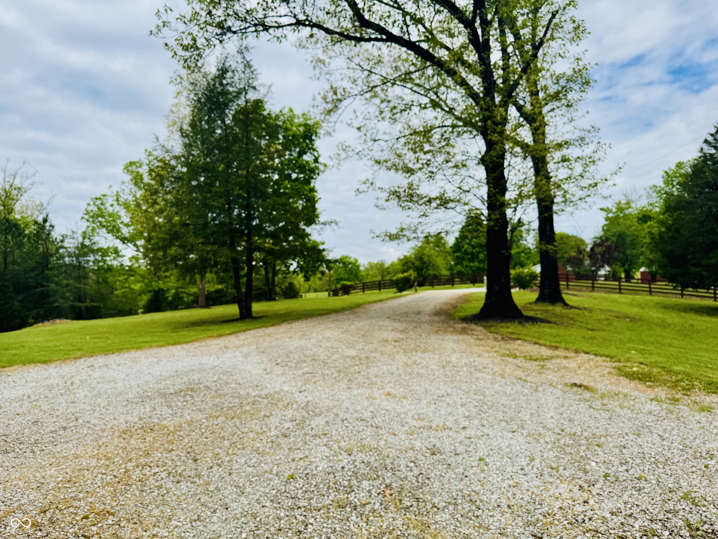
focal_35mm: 24
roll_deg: +0.9
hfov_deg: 71.6
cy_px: 270
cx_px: 359
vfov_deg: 56.8
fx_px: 498
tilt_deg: +2.3
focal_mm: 6.76
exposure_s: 1/5348
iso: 80
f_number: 1.78
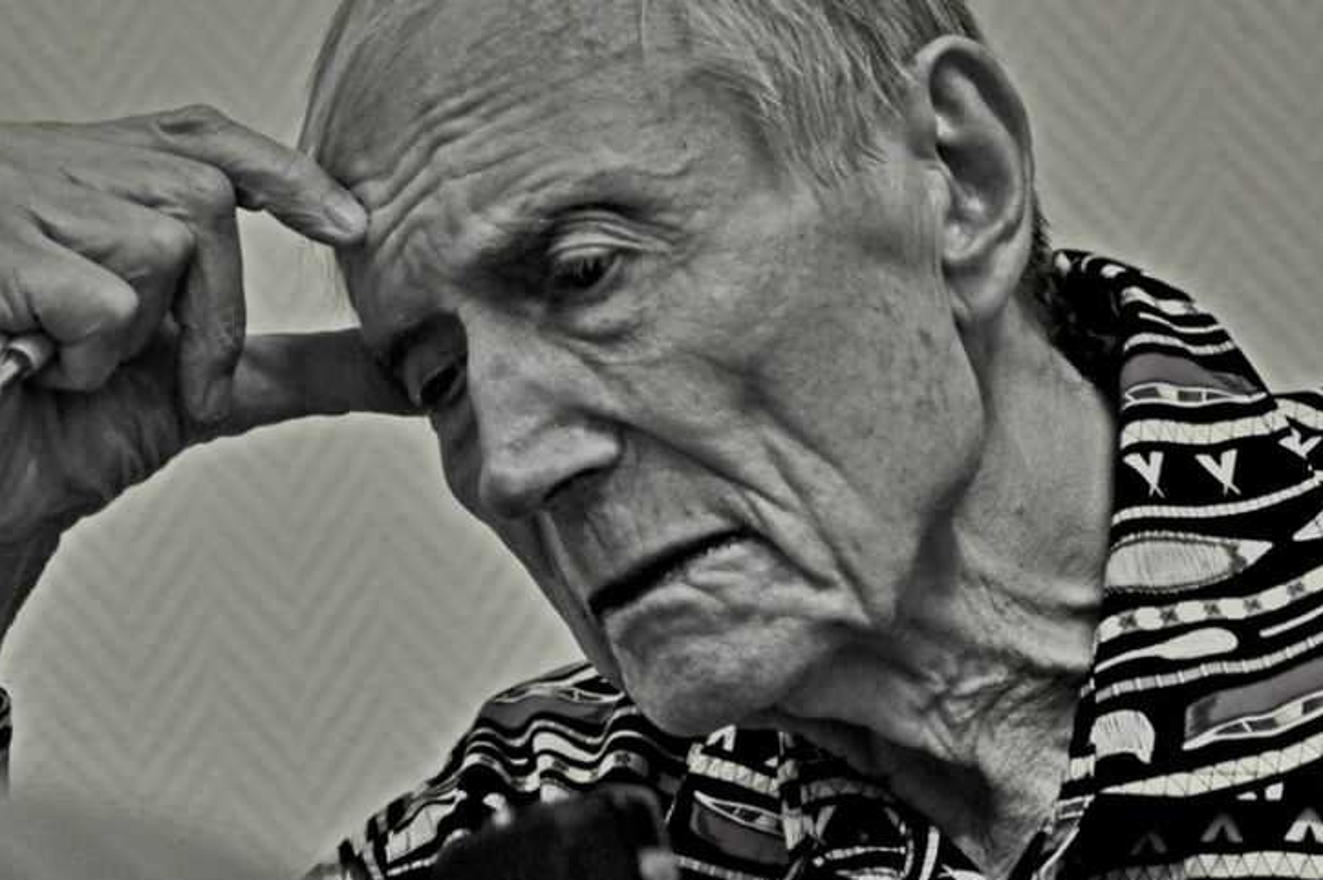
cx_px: 661
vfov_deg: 8.6
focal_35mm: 159
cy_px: 342
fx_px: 5825
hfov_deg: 13.0
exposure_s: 1/30
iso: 1600
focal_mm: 85
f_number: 5.6
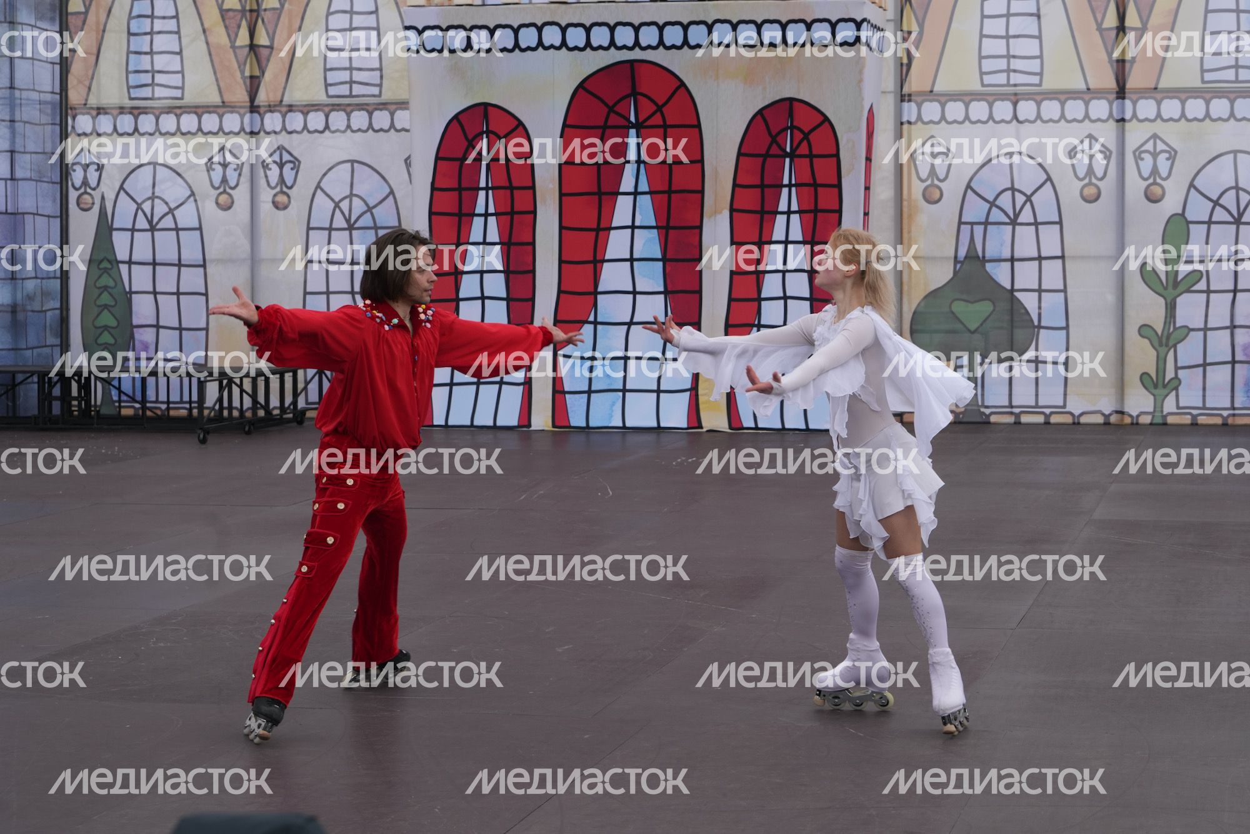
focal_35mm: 70
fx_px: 2431
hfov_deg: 28.8
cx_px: 625
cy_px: 417
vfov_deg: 19.5
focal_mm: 70
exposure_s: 1/400
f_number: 8
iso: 400
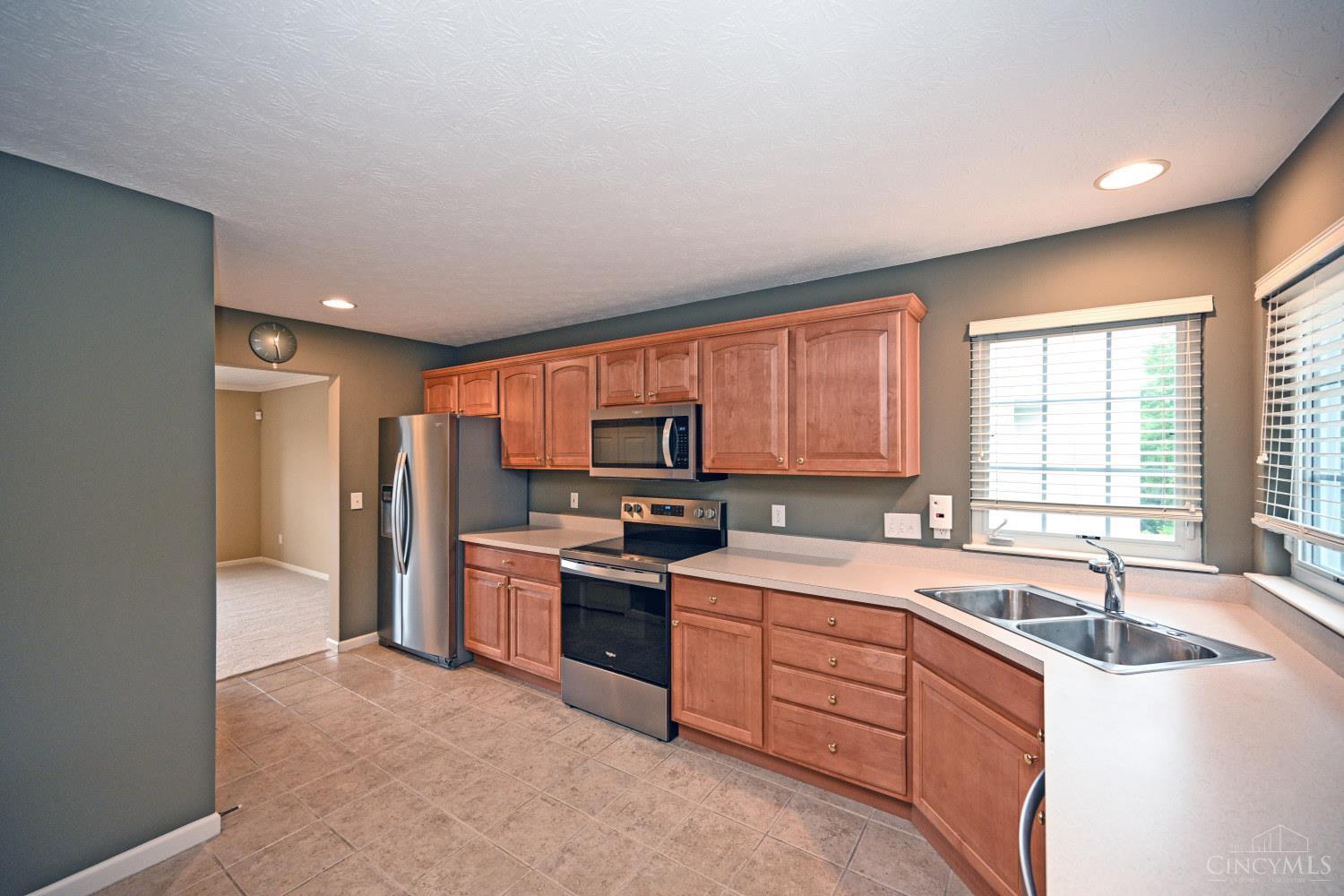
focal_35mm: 14
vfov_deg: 81.2
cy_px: 448
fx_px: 523
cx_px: 672
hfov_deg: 104.3
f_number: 4
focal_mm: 14
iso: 1100
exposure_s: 1/60
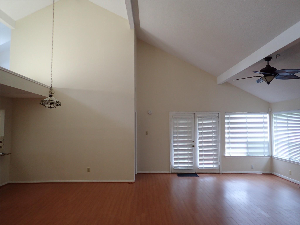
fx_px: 217
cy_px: 112
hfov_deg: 69.4
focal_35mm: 25
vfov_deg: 54.9
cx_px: 150
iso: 200
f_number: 2
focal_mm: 4.5
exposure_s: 1/40
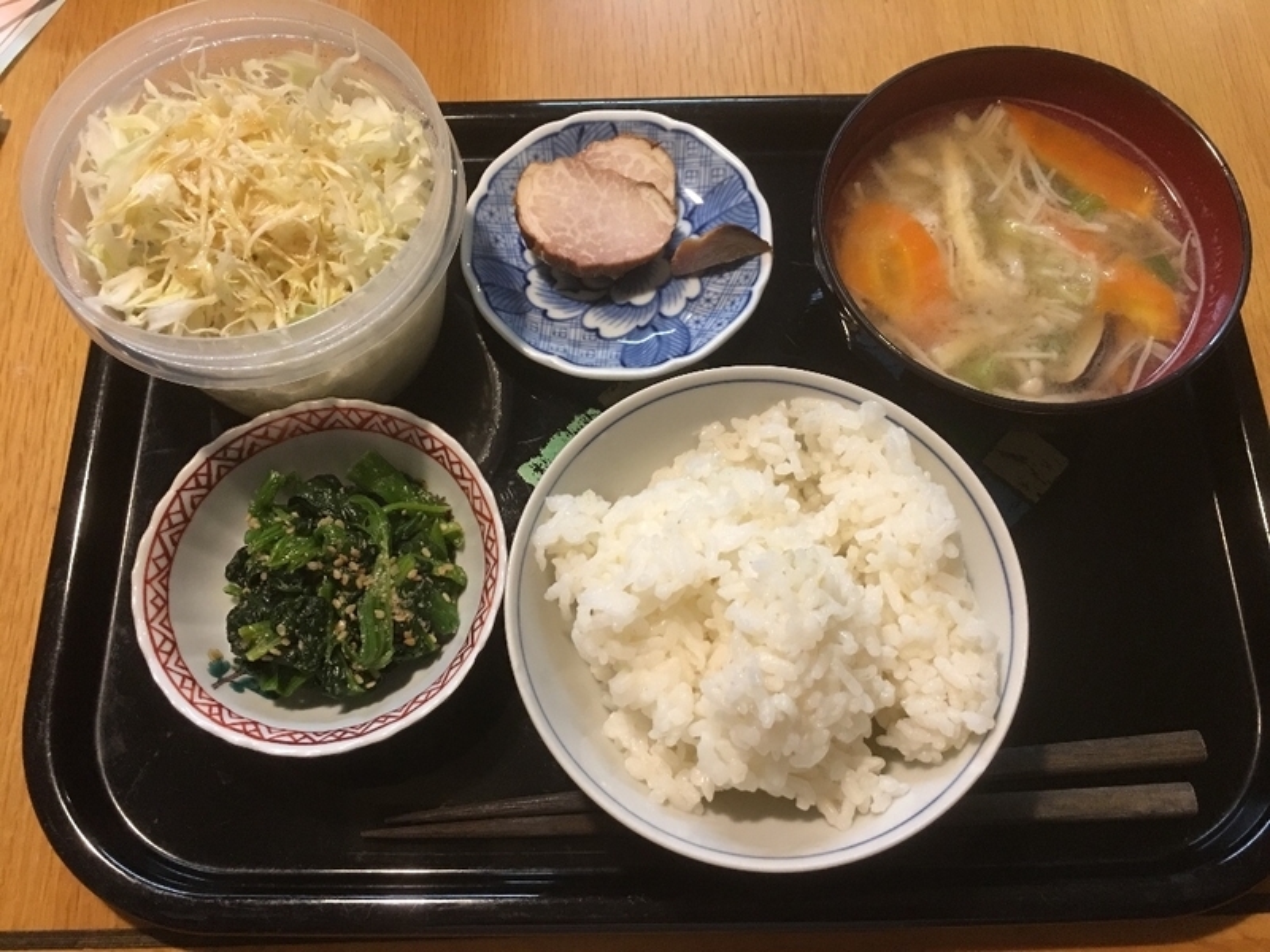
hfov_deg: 61.7
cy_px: 476
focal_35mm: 29
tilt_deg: -68.6
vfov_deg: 48.2
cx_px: 635
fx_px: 1064
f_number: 2.2
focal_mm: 4.15
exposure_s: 1/15
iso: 125
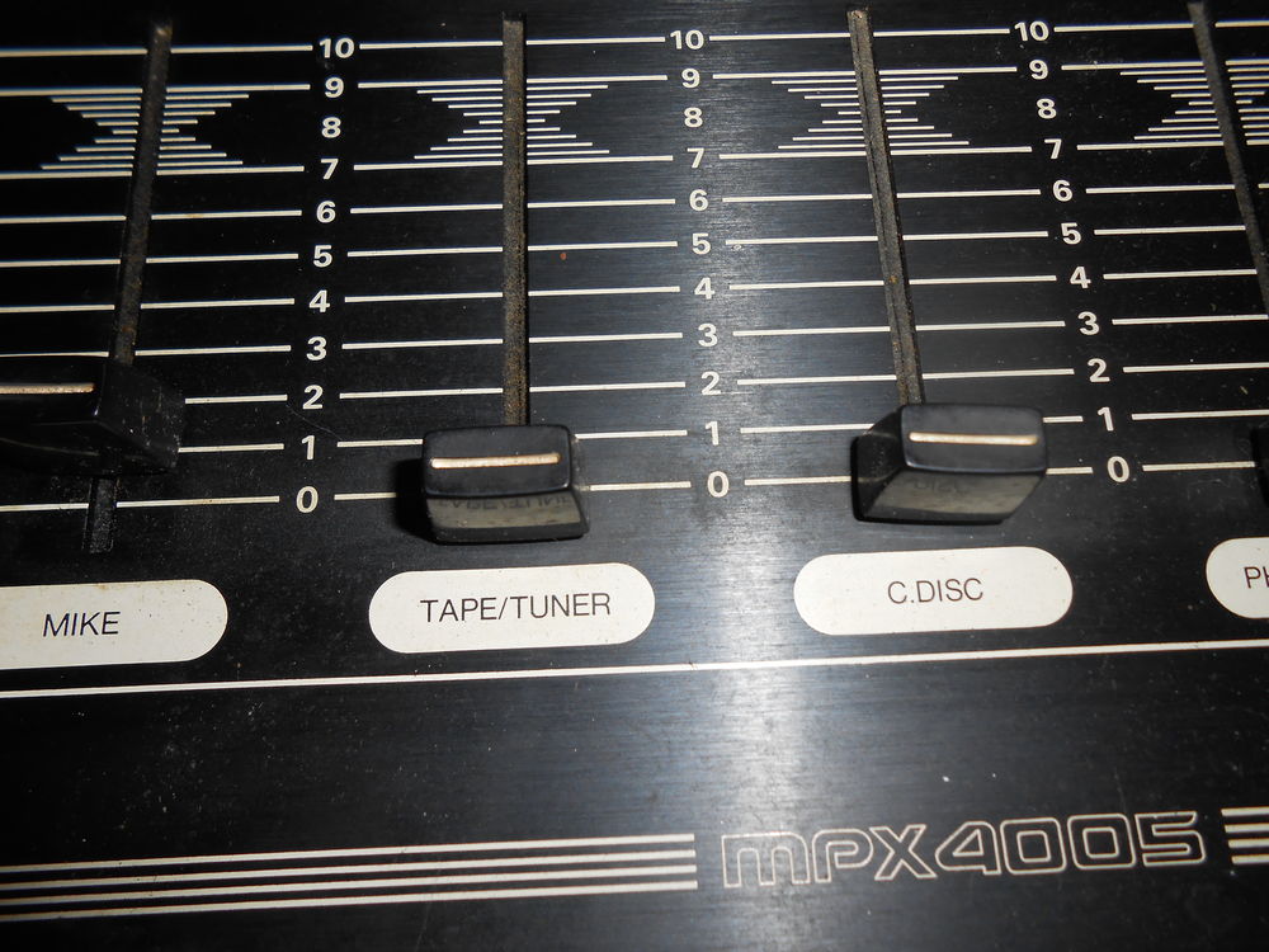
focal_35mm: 26
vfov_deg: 53.1
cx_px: 634
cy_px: 476
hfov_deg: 67.3
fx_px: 953
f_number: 11.5
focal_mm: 4.6
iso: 80
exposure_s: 1/25
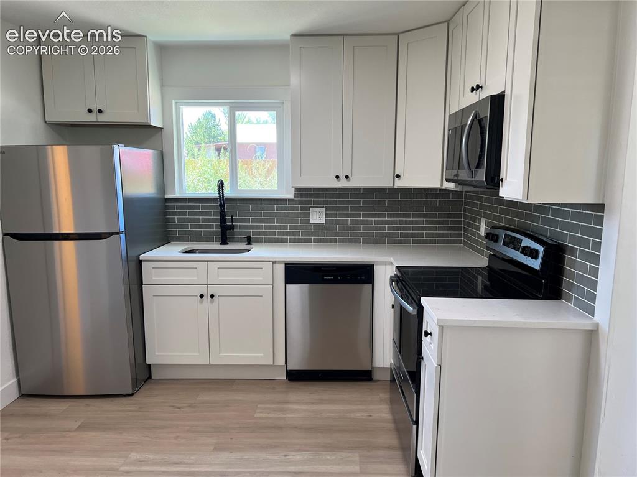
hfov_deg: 67.3
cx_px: 318
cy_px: 238
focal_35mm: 26
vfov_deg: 53.0
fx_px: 478
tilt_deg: -7.9
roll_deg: -0.4
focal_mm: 5.7
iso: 100
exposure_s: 1/120
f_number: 1.5
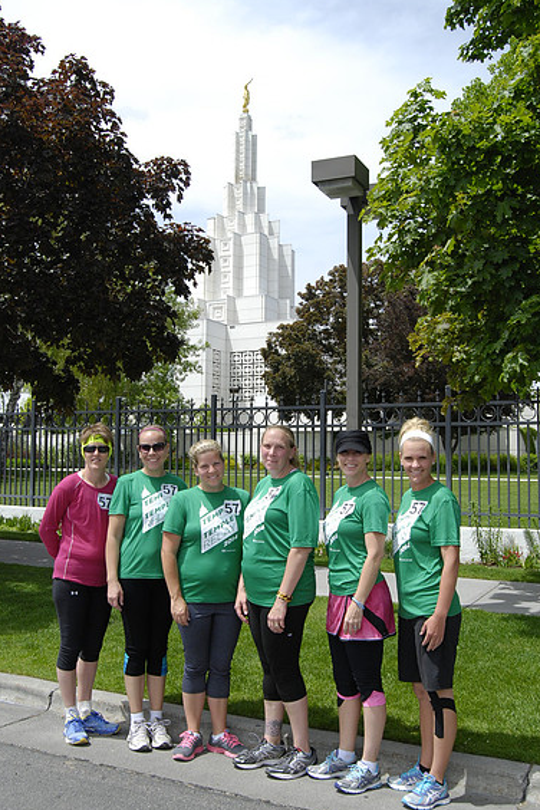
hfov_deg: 37.3
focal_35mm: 36
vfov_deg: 53.8
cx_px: 271
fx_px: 799
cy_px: 408
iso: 400
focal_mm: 23
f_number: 10
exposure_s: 1/500
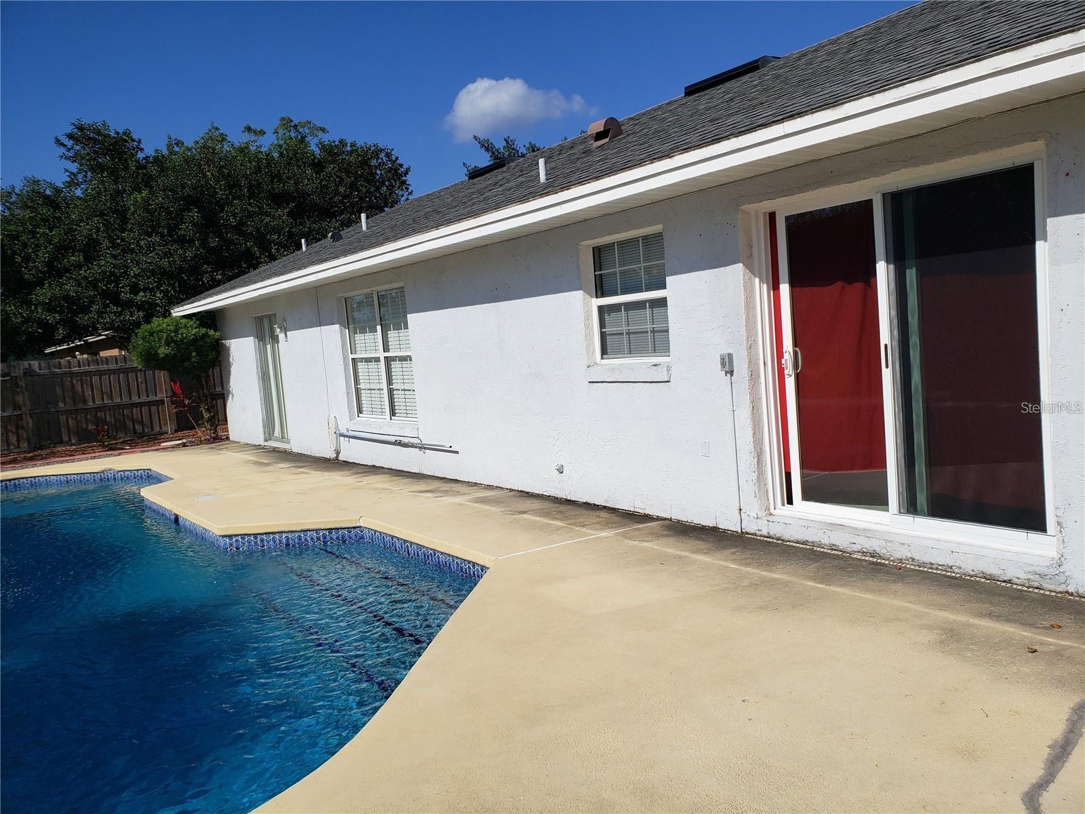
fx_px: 815
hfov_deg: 67.3
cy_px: 407
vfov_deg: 53.1
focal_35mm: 26
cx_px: 542
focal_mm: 4.3
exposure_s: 1/4167
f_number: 2.4
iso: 50
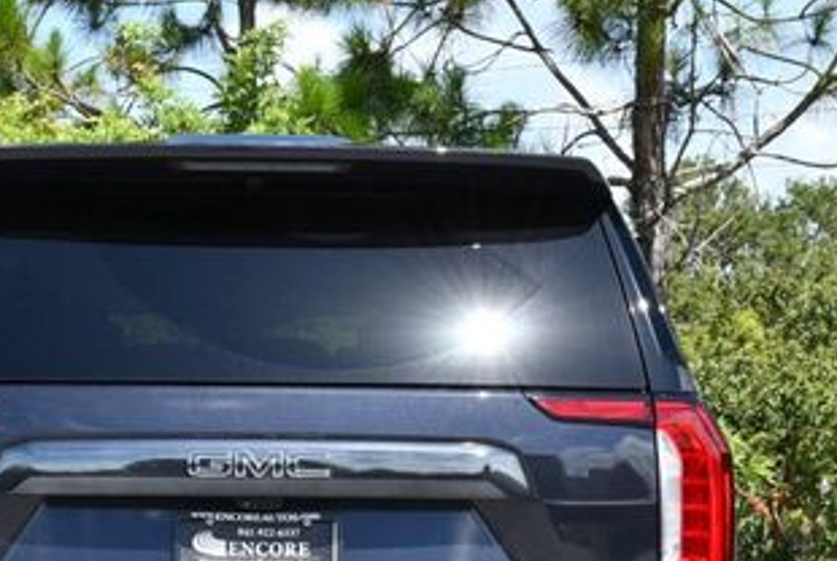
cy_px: 539
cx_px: 221
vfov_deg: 10.4
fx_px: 3075
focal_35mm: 132
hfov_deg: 15.4
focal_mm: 32
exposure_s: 1/250
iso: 180
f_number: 8
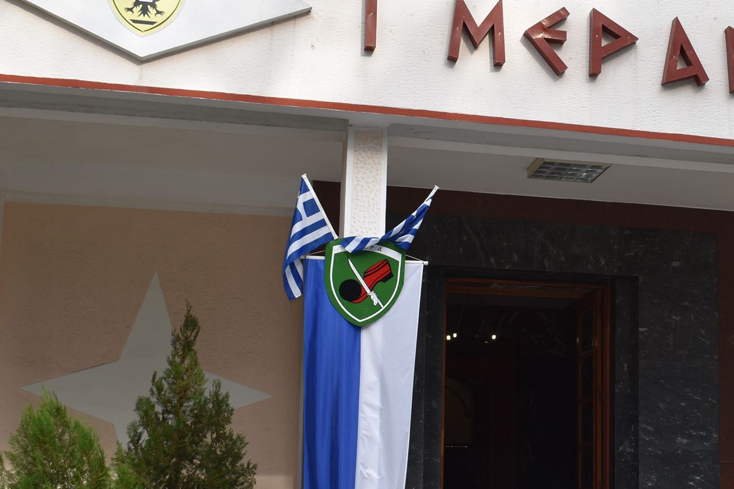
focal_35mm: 61
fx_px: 1244
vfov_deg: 22.2
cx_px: 560
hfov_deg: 32.2
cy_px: 317
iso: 100
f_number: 7.1
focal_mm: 22
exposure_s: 1/200
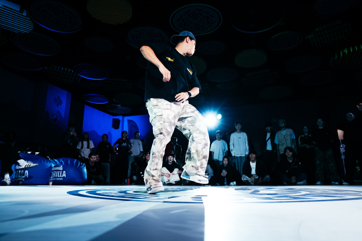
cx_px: 181
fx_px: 241
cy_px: 120
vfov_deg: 53.1
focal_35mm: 24
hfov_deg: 73.7
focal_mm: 24
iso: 3200
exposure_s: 1/800
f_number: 2.8
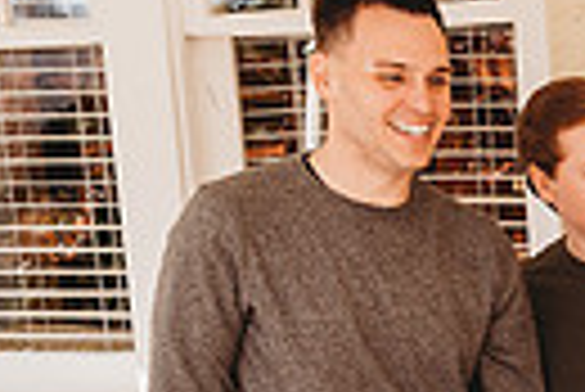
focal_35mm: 107
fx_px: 1741
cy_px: 624
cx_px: 1058
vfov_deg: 12.1
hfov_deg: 16.1
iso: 250
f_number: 4.5
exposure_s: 1/200
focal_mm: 24
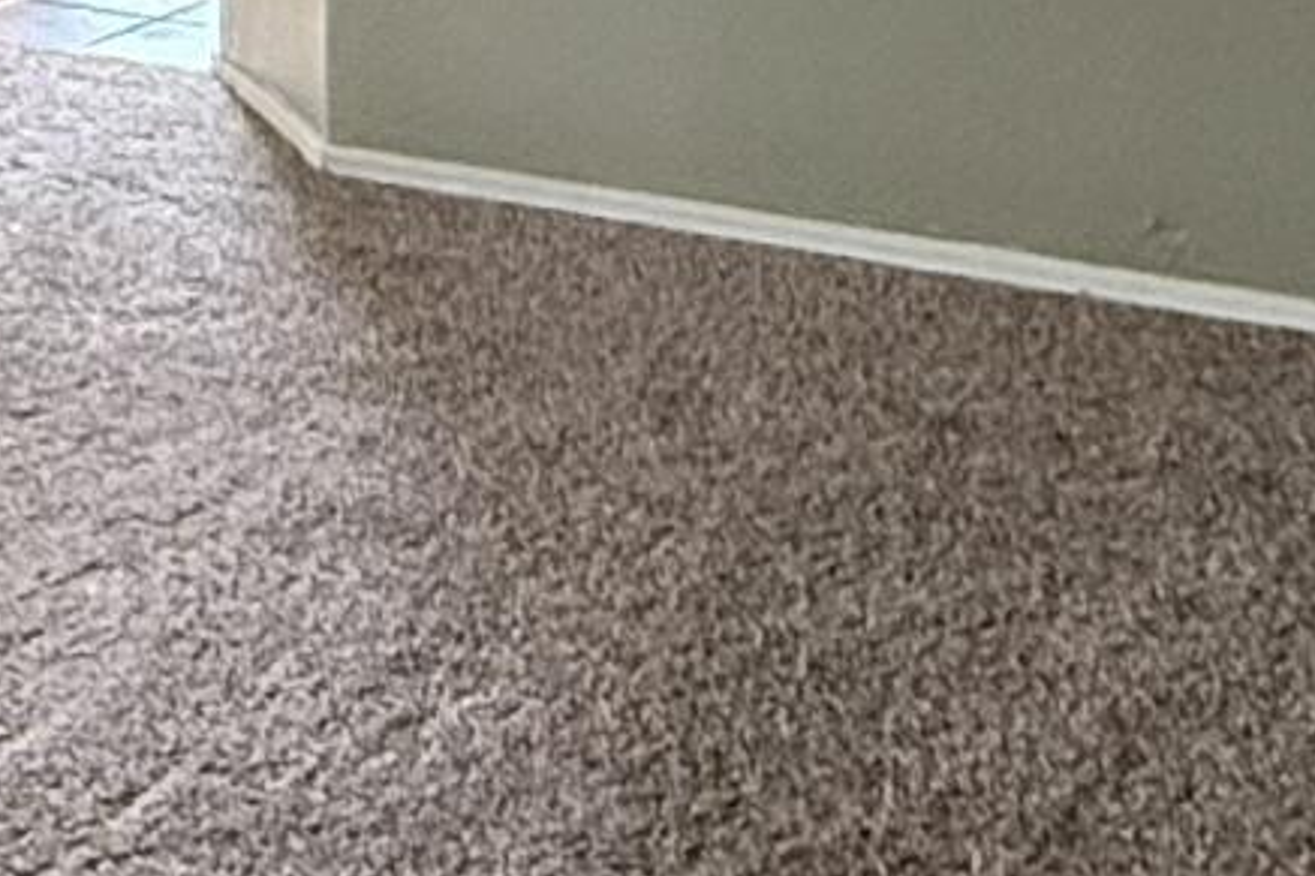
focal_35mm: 100
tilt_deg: -12.1
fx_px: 3651
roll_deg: -0.4
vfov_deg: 13.4
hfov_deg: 20.3
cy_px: -45
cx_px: 421
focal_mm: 2.22
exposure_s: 1/99
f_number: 2.2
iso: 320
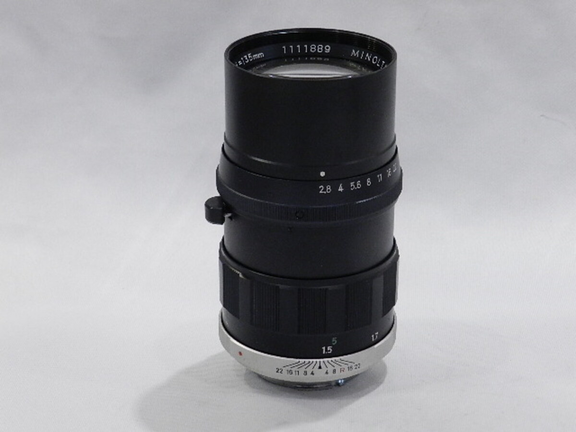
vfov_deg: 17.6
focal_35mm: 84
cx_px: 288
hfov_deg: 23.3
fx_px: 1398
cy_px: 216
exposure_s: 1/80
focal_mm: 14.9
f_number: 4.4
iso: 800
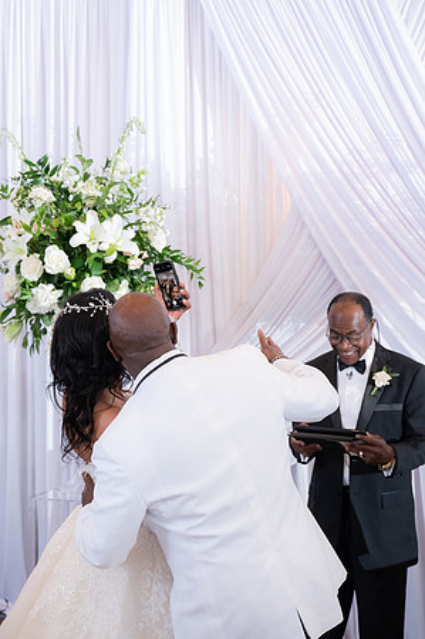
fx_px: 1059
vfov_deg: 33.6
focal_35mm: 60
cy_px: 299
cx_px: 126
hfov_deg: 22.5
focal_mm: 37
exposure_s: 1/200
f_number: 3.5
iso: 2000
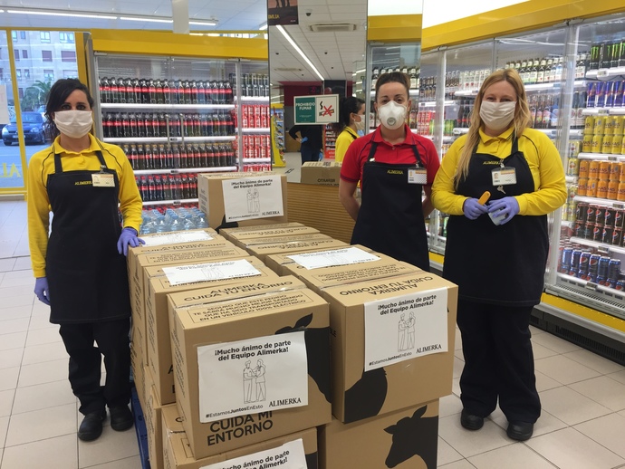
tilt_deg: -12.4
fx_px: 524
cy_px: 234
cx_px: 312
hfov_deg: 61.6
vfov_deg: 48.3
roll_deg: -0.1
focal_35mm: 29
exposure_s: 1/100
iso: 40
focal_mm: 4.15
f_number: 2.2
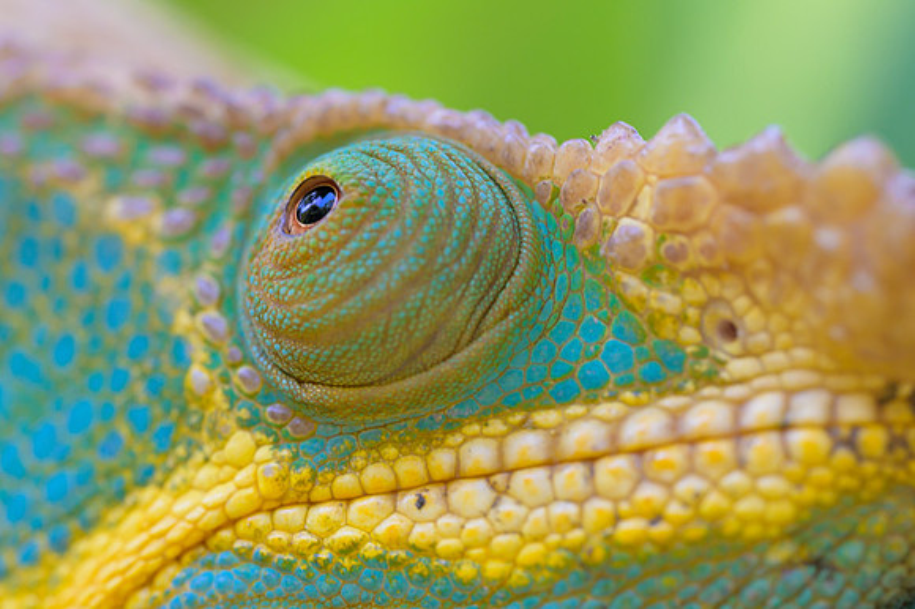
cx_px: 417
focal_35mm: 144
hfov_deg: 14.3
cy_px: 209
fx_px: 3648
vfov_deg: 9.5
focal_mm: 105
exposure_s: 1/125
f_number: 7.1
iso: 800
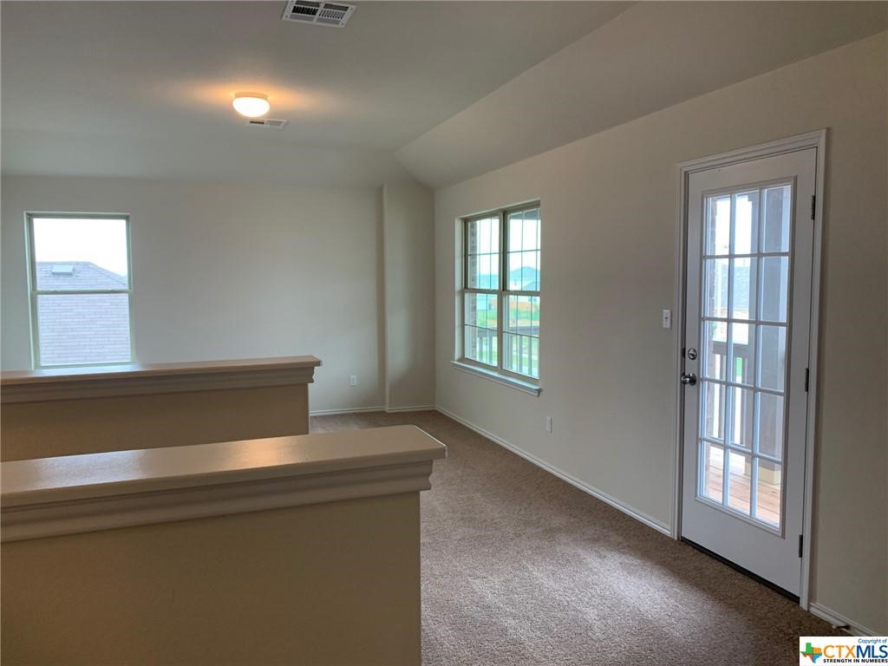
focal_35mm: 26
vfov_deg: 53.1
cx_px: 444
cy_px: 333
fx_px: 667
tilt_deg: -2.8
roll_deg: -0.2
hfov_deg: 67.3
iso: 100
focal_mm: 4.25
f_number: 1.8
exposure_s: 1/60
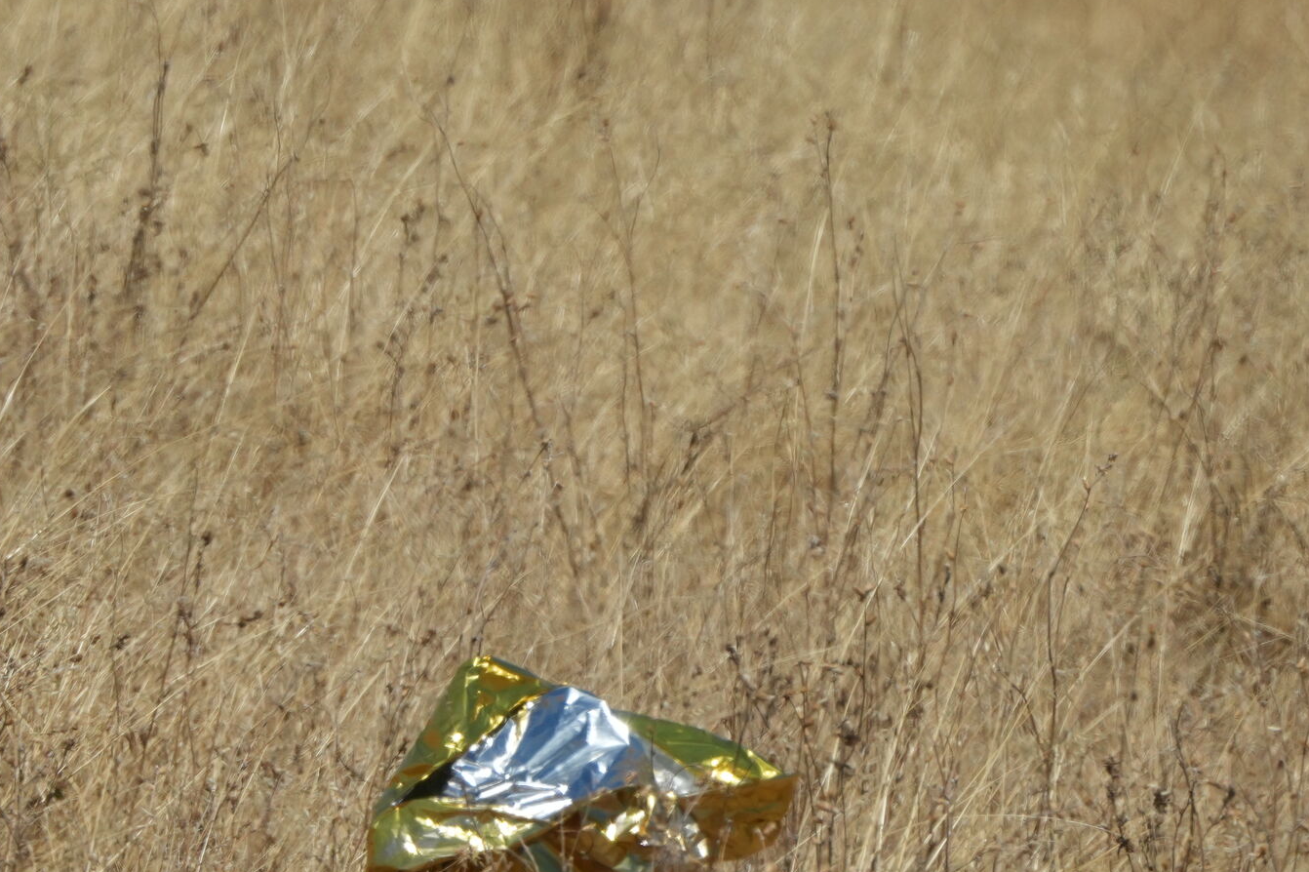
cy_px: 868
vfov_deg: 1.1
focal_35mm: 1288
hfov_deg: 1.6
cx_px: 470
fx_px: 46819
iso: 320
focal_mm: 400
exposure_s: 1/2500
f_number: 6.3
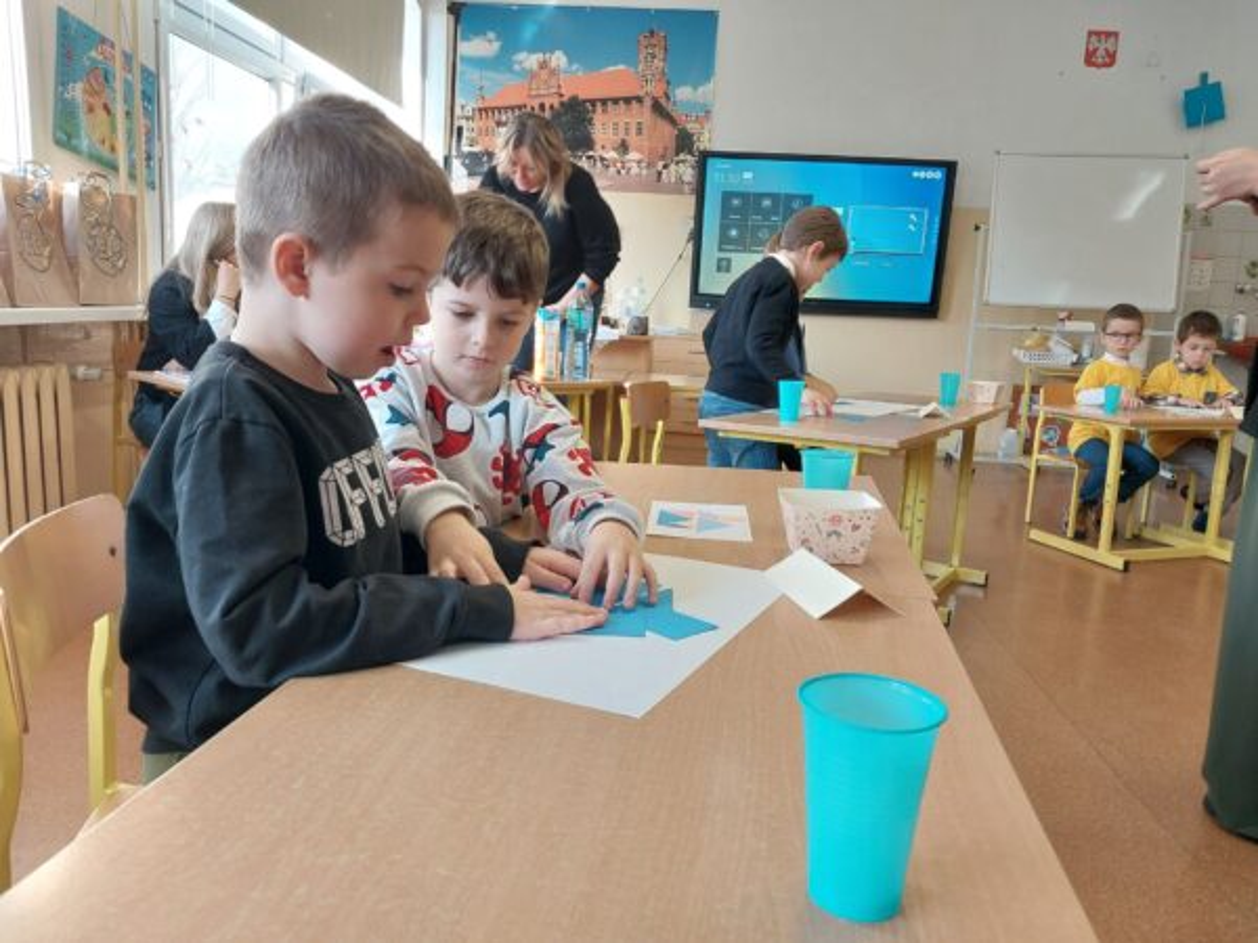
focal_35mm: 30
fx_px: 1090
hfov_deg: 60.0
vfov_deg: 46.8
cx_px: 629
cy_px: 472
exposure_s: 1/50
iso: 64
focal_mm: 4.6
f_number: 1.8
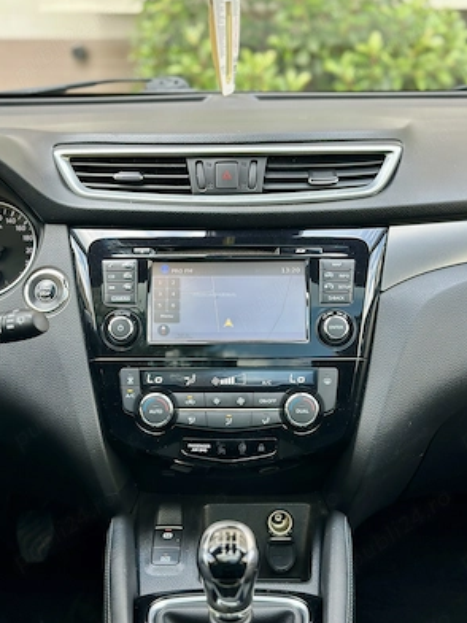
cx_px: 232
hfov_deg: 29.7
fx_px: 881
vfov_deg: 38.9
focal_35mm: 49
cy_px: 313
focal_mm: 6.86
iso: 64
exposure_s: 1/127
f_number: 1.78
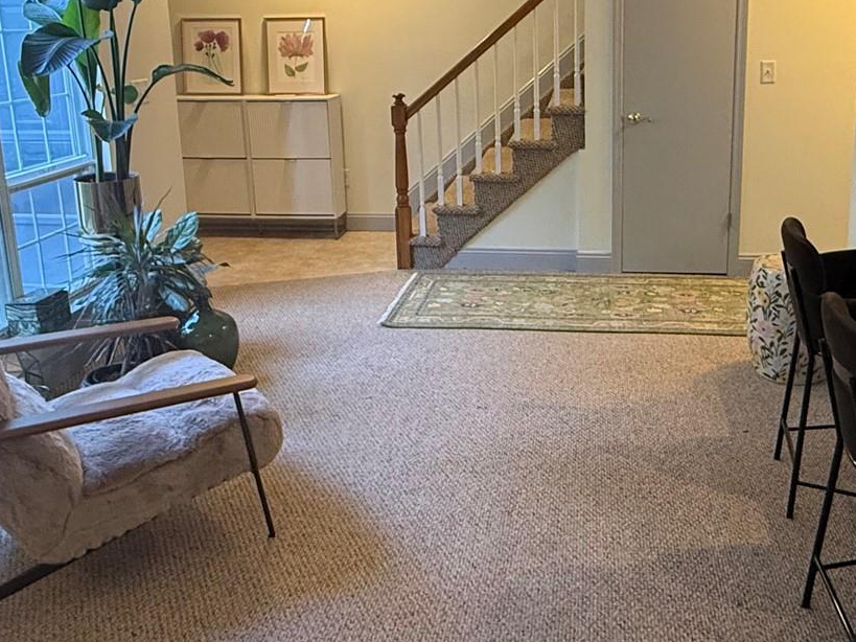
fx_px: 865
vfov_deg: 40.1
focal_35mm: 35
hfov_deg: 52.3
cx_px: 509
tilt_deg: -12.3
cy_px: 203
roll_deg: +0.4
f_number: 2.2
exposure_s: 1/60
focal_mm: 2.22
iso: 320
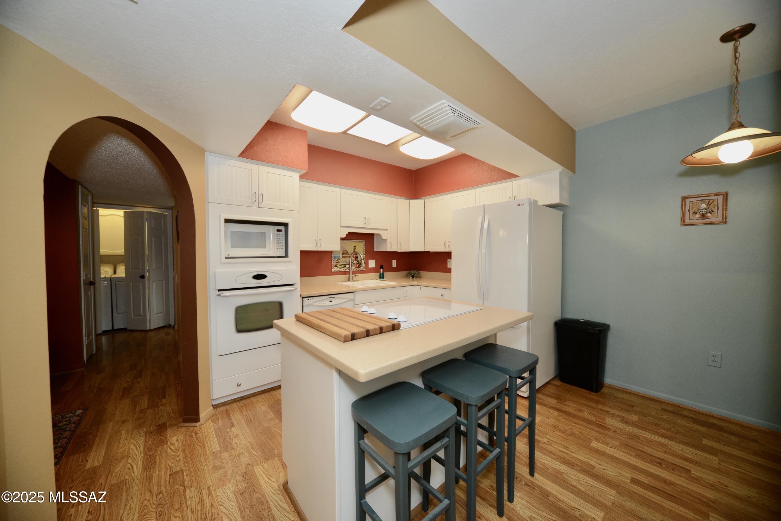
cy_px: 260
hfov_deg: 112.6
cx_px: 390
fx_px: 260
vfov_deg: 90.0
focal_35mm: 12
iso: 800
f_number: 7.1
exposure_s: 1/60
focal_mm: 12
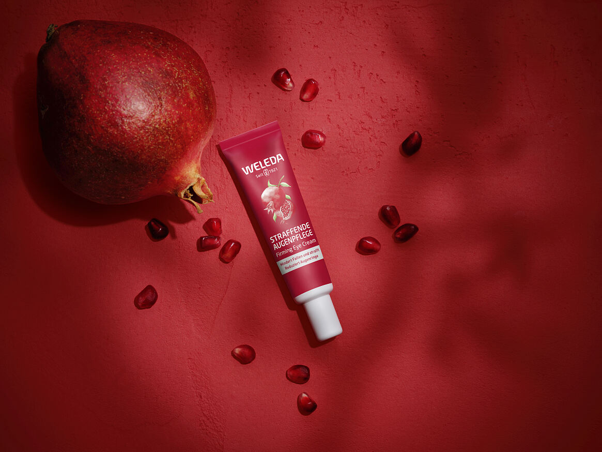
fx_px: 1652
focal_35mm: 95
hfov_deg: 20.6
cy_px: 226
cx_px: 301
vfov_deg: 15.6
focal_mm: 120
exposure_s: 1/125
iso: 100
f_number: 16
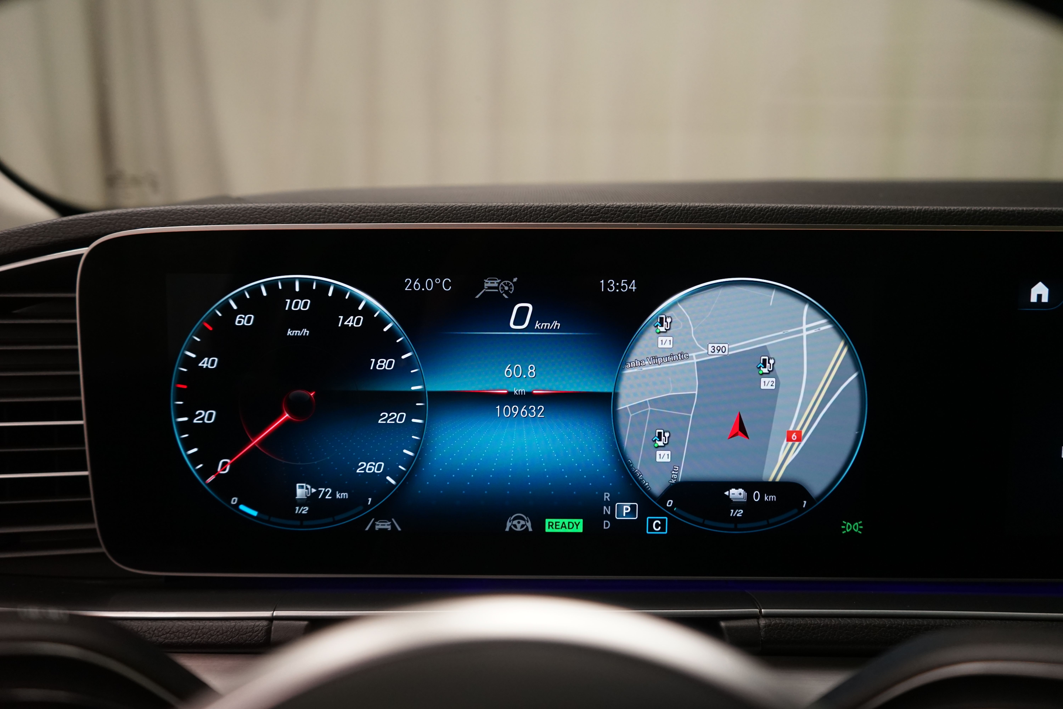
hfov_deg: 65.5
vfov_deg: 46.4
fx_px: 827
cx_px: 532
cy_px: 354
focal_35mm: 28
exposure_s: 1/60
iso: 1250
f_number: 4
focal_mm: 28
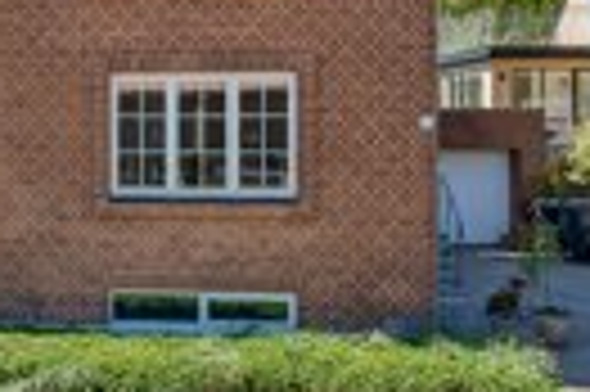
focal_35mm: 55
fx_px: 900
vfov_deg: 24.3
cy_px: 101
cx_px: 23
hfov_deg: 33.7
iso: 200
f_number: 9
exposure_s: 1/250
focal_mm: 18
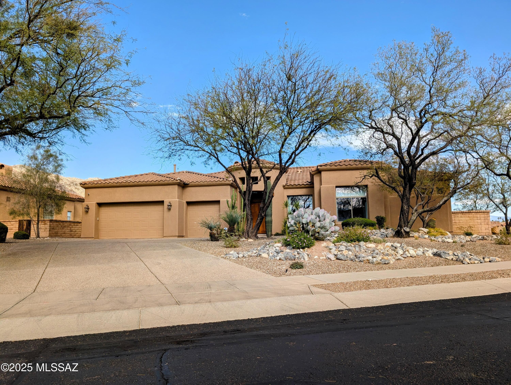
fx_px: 355
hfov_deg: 71.5
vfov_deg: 56.9
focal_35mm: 24
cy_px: 192
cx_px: 256
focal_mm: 6.9
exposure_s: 1/794
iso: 20
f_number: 1.68
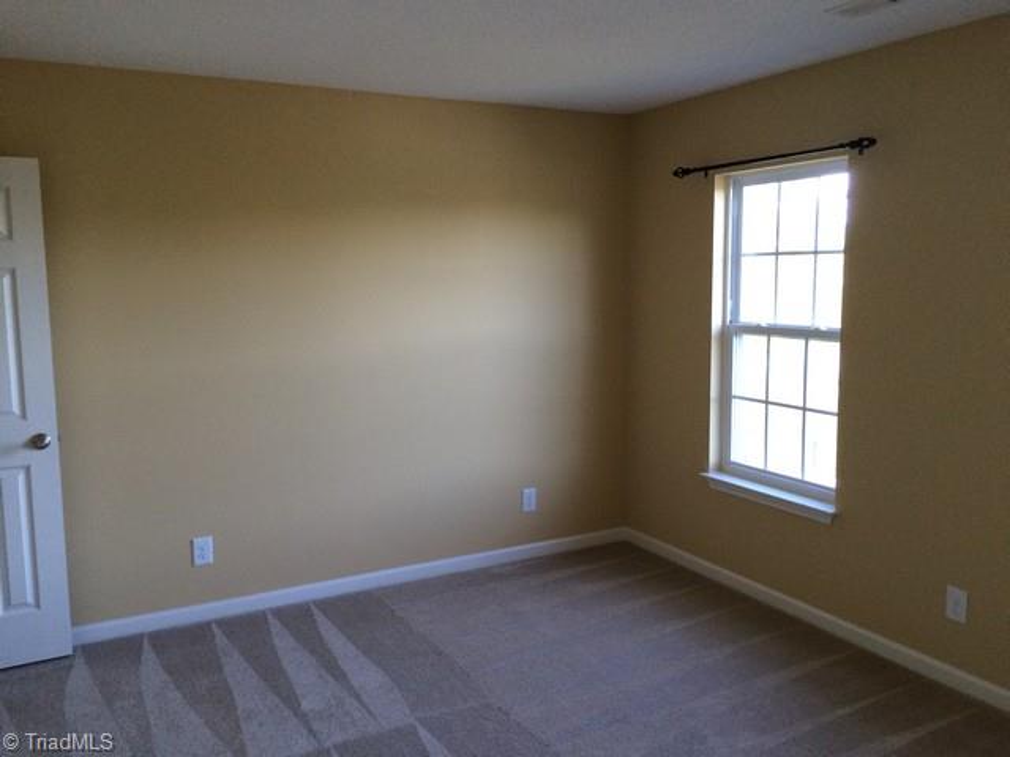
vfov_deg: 48.2
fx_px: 846
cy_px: 378
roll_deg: -0.8
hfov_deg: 61.7
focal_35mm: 29
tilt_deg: -5.9
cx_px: 505
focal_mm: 4.15
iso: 50
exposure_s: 1/30
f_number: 2.2
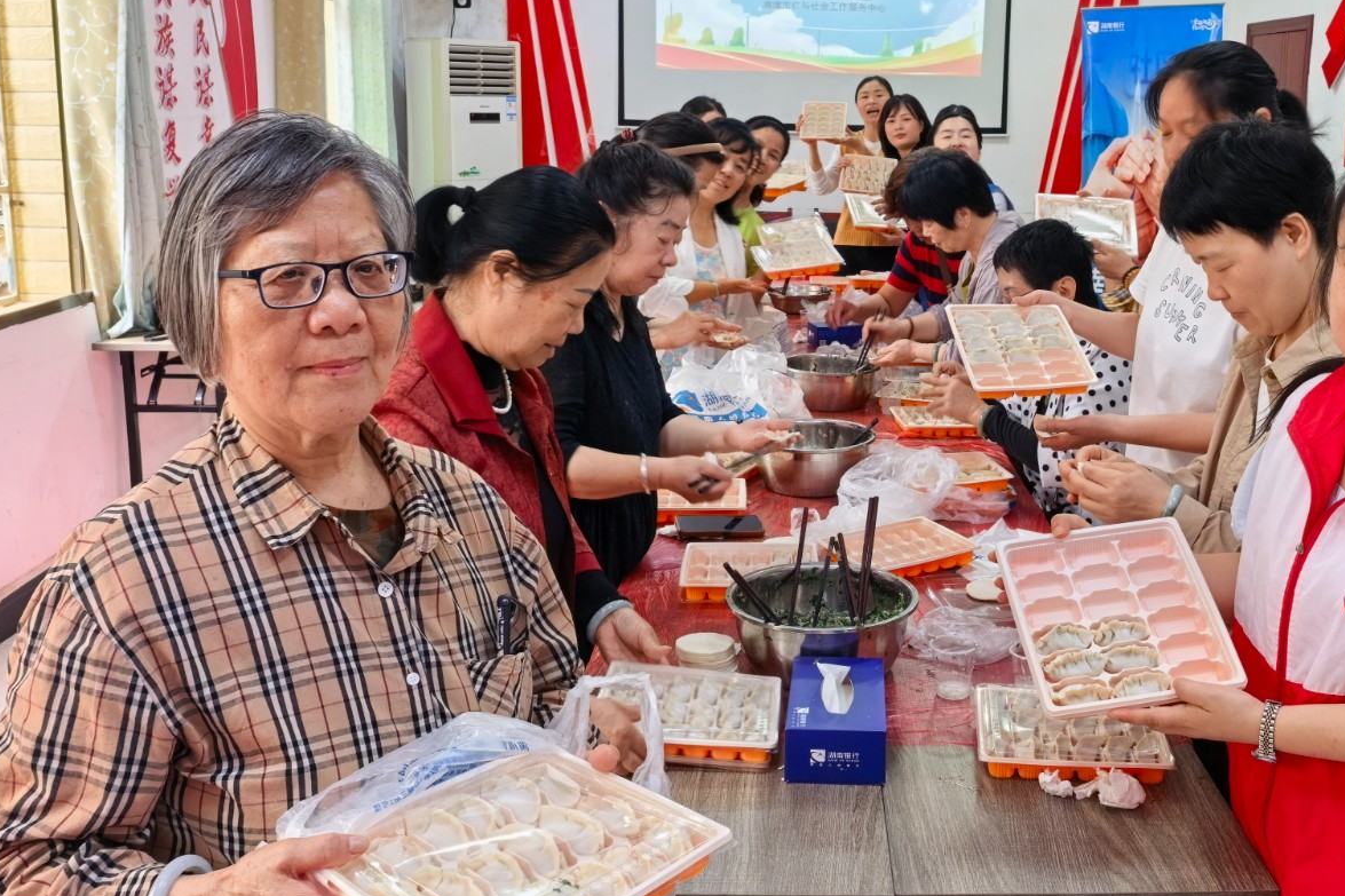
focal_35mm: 34
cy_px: 315
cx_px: 855
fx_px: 1270
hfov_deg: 55.0
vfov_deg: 38.5
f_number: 4
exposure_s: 1/120
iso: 500
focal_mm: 6.98
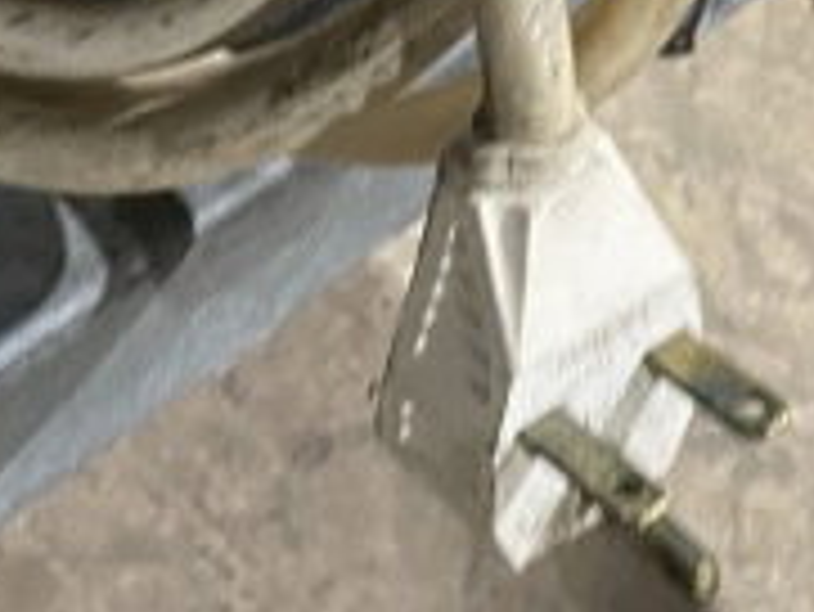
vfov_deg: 11.7
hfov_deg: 16.8
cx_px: 549
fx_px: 2753
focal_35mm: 117
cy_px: -506
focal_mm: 4.2
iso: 500
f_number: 1.6
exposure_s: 1/59
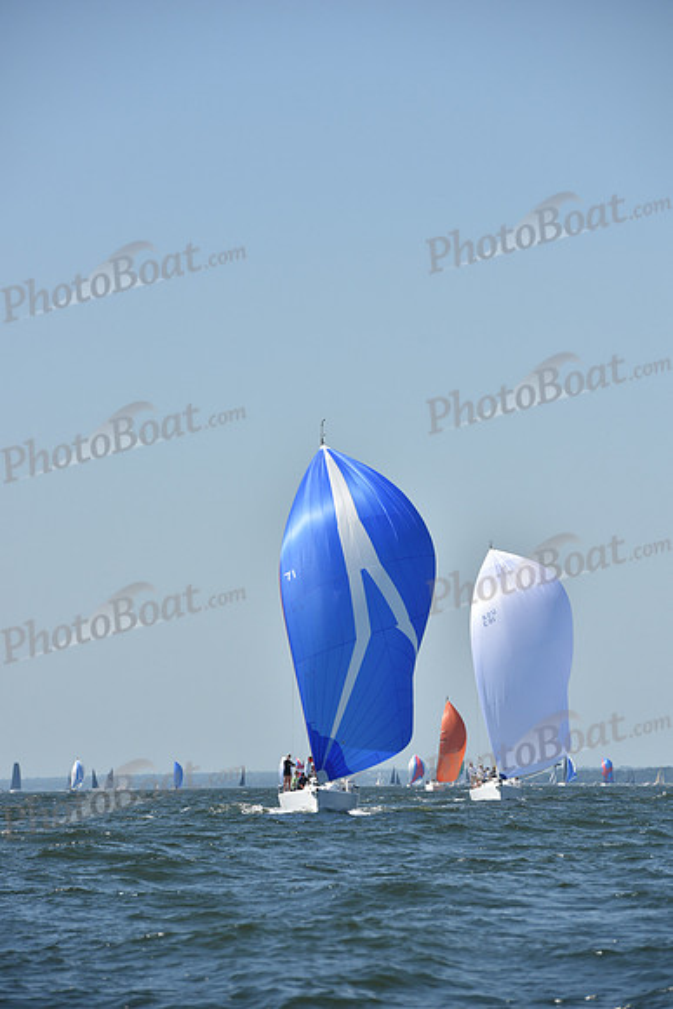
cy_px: 504
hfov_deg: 7.2
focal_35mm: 190
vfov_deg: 10.8
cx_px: 336
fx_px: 5324
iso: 250
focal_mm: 190
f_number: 8
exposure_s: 1/1250
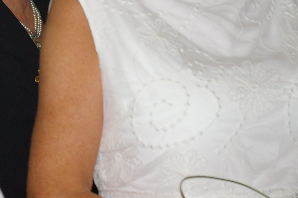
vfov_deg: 7.5
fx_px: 1499
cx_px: -44
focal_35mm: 181
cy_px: -50
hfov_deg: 11.2
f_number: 4.5
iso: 400
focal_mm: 45
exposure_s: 1/125
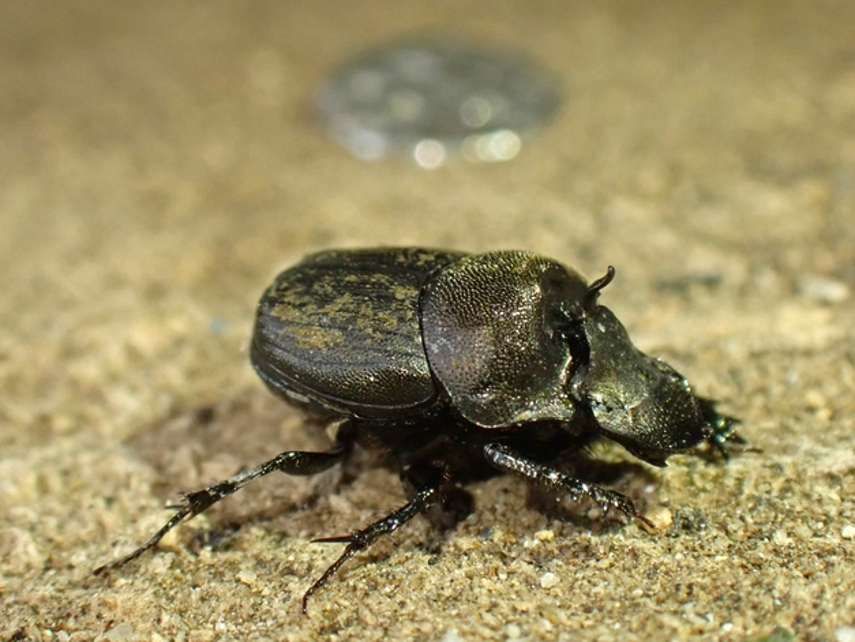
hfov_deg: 19.3
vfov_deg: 14.5
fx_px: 2521
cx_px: 432
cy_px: 316
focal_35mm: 102
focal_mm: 18
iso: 800
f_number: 6.3
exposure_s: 1/125
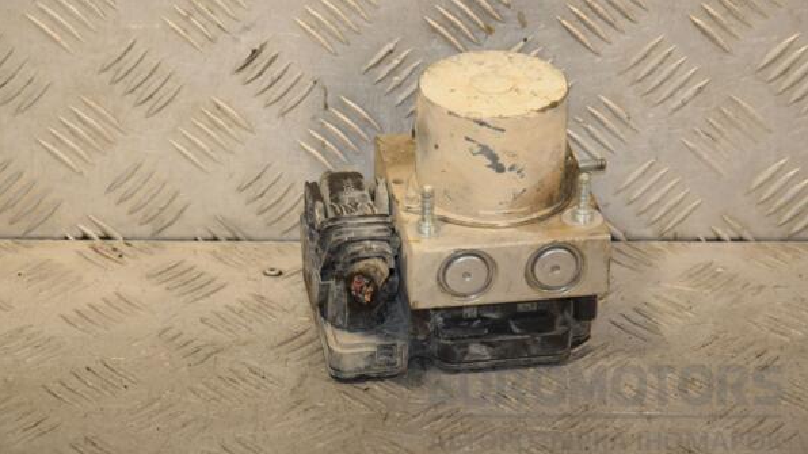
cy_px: 205
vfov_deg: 9.0
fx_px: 2882
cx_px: 403
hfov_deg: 16.0
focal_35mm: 135
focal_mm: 85
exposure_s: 1/200
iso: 800
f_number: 7.1
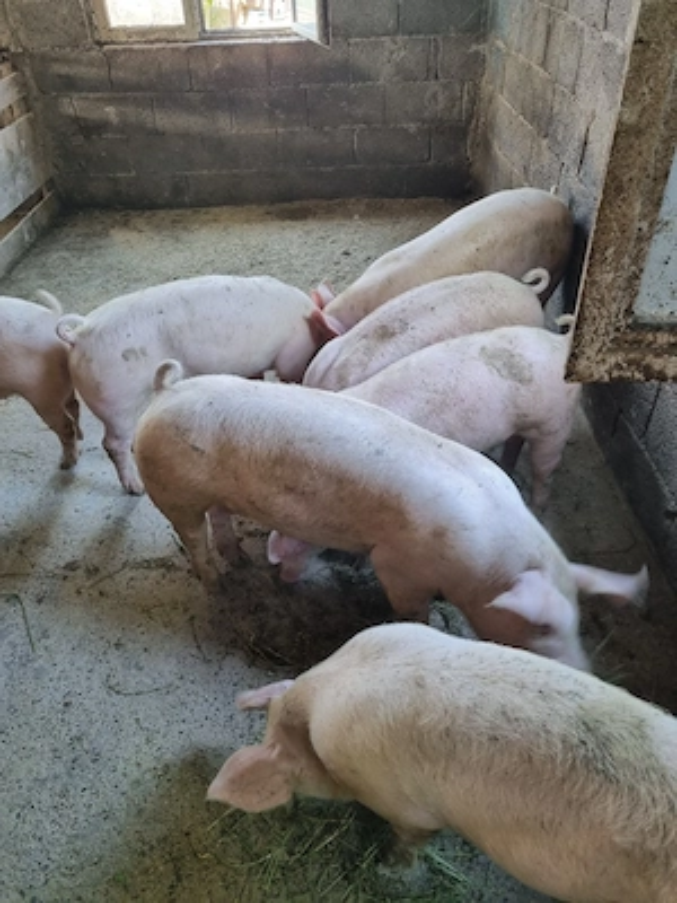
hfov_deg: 53.1
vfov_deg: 67.3
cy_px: 452
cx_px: 338
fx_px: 678
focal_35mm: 26
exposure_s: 1/50
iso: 200
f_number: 1.8
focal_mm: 5.4
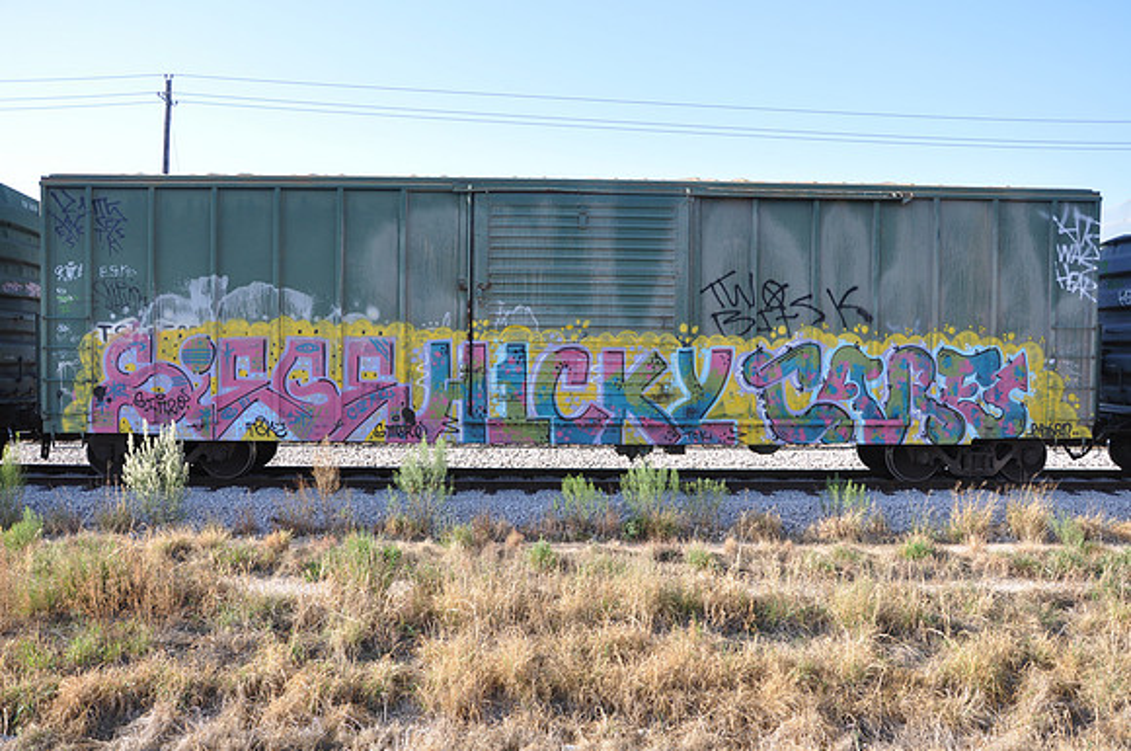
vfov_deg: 41.6
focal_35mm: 32
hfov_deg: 59.6
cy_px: 376
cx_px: 566
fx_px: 988
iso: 200
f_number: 7.1
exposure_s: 1/250
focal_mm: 21
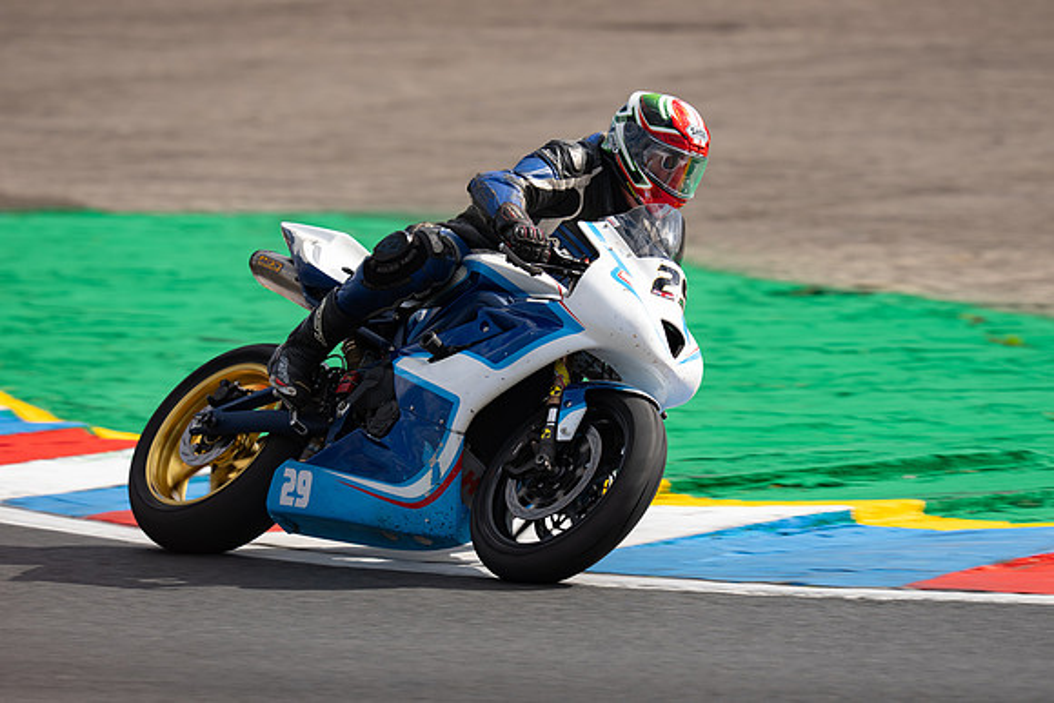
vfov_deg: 3.4
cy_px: 359
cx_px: 533
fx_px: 11954
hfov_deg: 5.0
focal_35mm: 408
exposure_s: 1/400
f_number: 4.5
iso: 64
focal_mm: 400
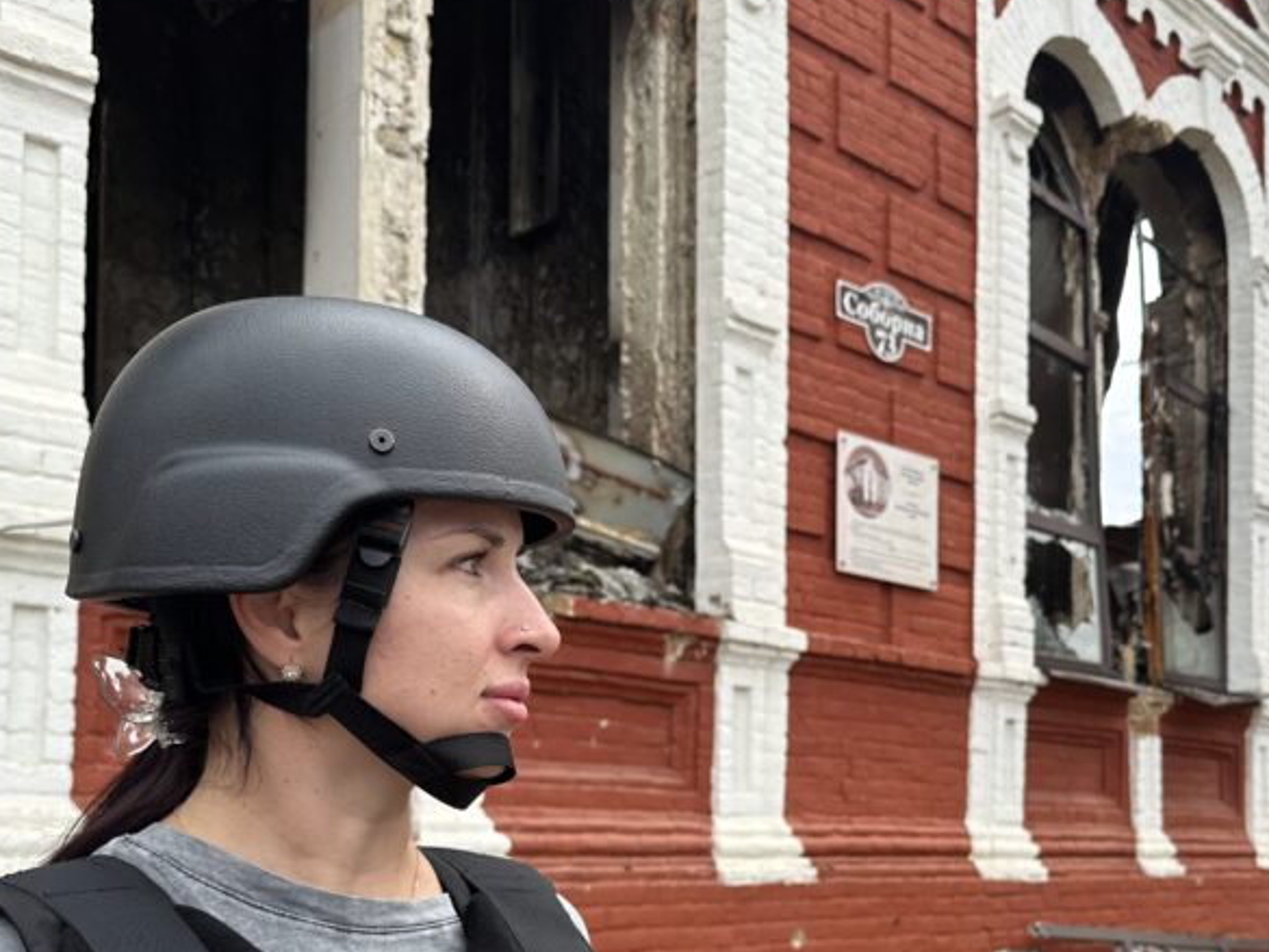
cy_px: 800
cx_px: 781
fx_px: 1540
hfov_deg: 44.5
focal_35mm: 42
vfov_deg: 33.1
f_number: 1.78
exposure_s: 1/1374
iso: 80
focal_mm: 6.86
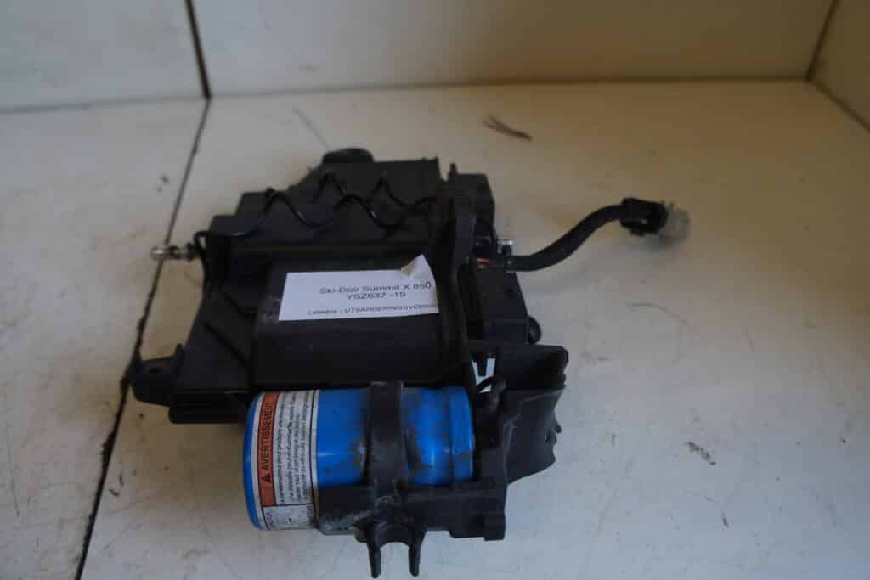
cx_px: 435
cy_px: 290
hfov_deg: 67.4
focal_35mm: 27
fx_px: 653
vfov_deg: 47.9
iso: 200
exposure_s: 1/60
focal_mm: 18
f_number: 4
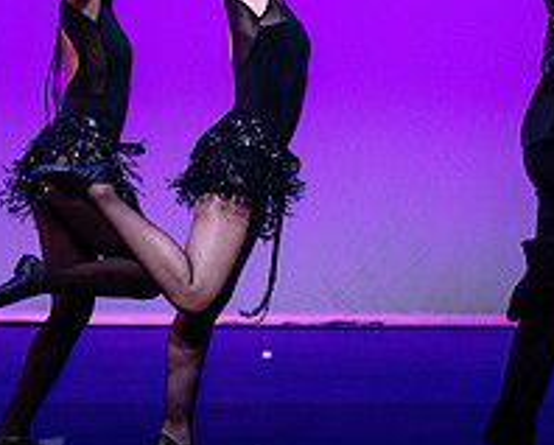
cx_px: 309
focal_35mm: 376
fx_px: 6174
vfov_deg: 4.1
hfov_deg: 5.1
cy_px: 55
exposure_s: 1/640
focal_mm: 120
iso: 1250
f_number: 2.8
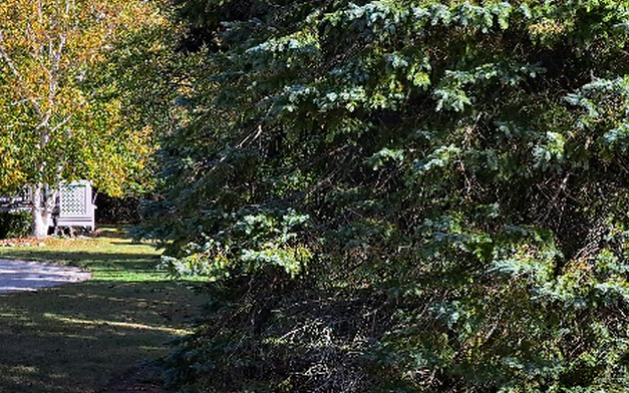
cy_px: 254
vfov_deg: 17.4
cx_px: -160
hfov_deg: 24.4
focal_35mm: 75
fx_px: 1286
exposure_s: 1/769
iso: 50
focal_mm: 5.23
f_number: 1.8
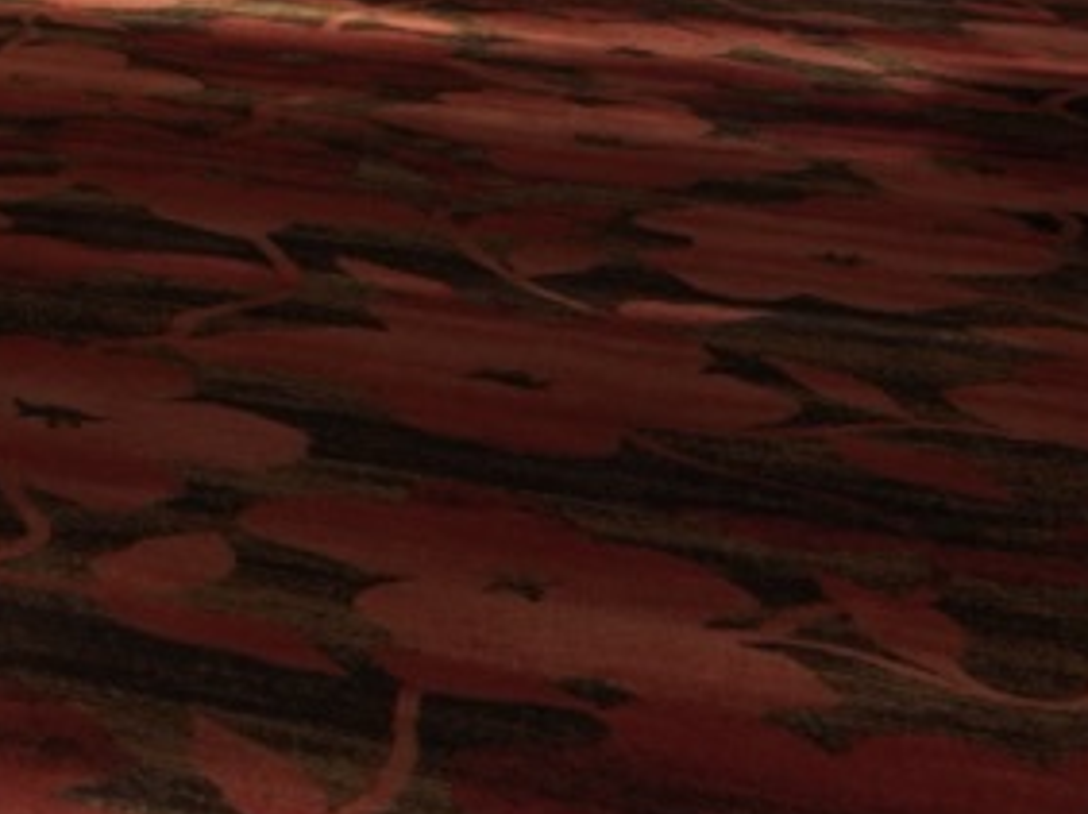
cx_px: -968
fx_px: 3140
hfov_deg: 16.1
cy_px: -621
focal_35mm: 100
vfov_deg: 13.4
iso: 400
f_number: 6.8
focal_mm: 28
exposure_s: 1/60
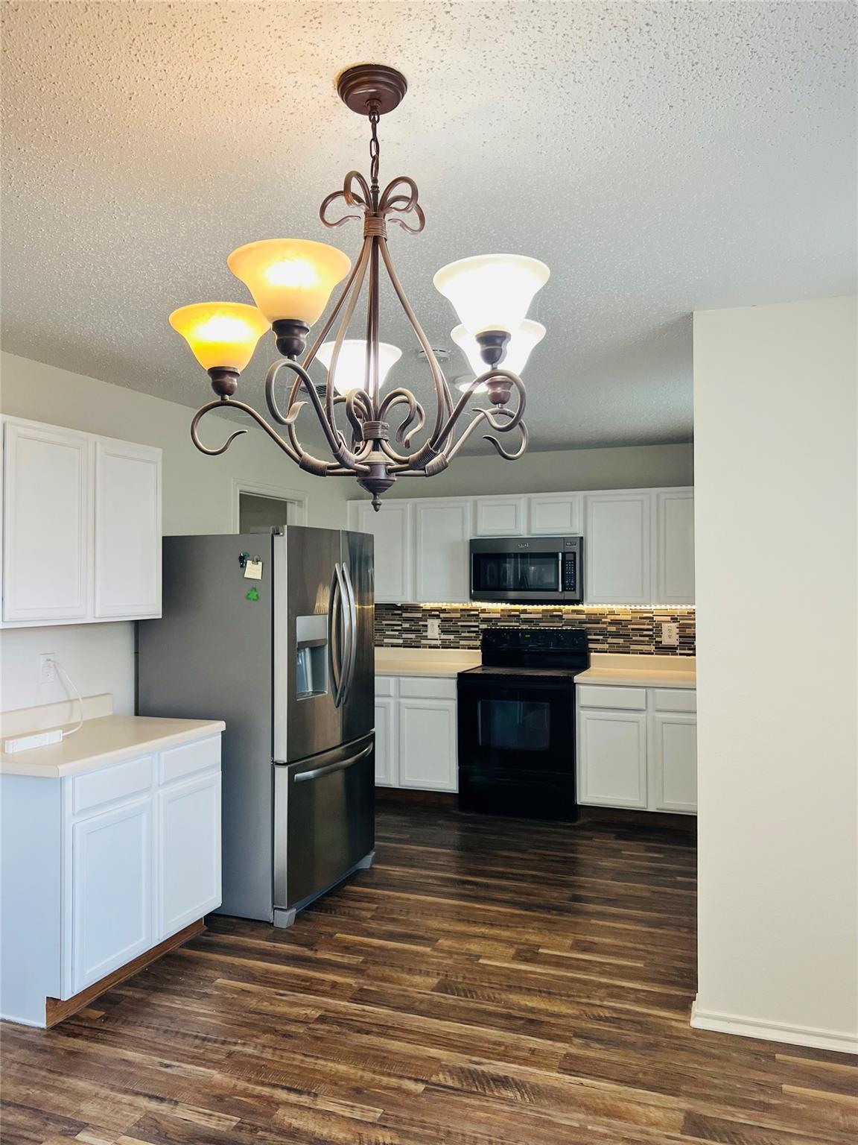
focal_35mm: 26
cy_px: 572
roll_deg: +0.7
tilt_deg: +1.1
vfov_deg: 67.3
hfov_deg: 53.1
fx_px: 859
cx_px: 429
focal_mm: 5.7
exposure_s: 1/120
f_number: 1.5
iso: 100
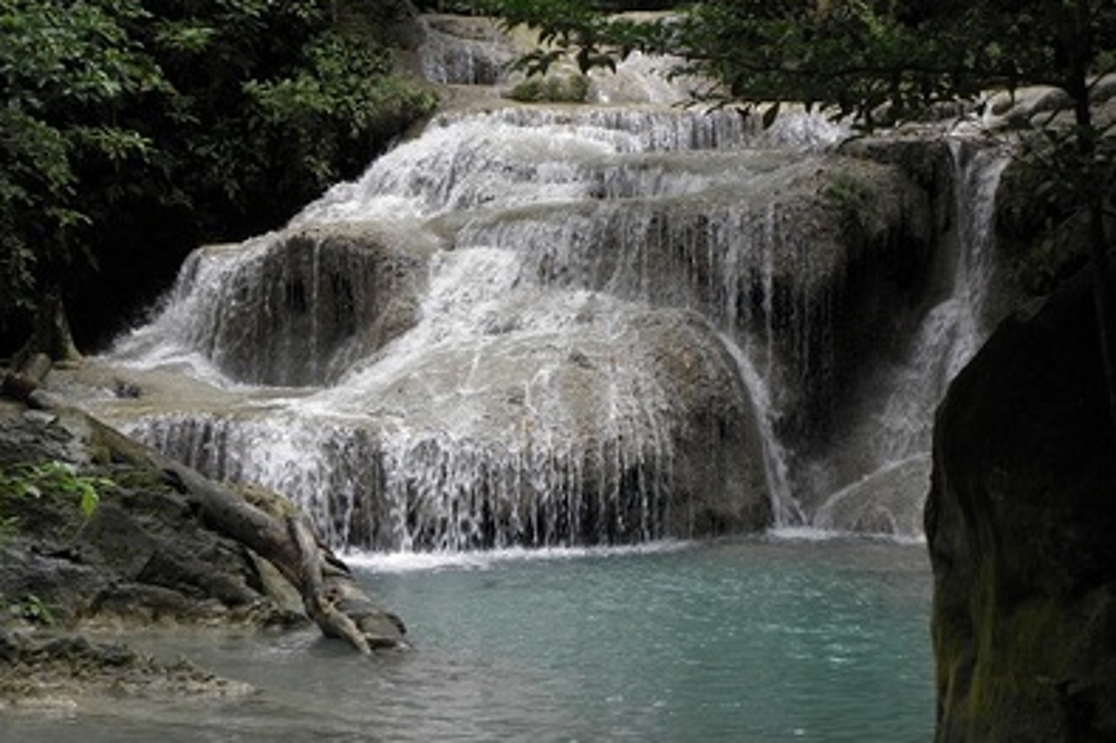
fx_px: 2448
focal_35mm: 79
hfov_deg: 25.7
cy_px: 336
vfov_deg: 17.3
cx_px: 559
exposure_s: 1/80
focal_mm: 13.39
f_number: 3.9
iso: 64
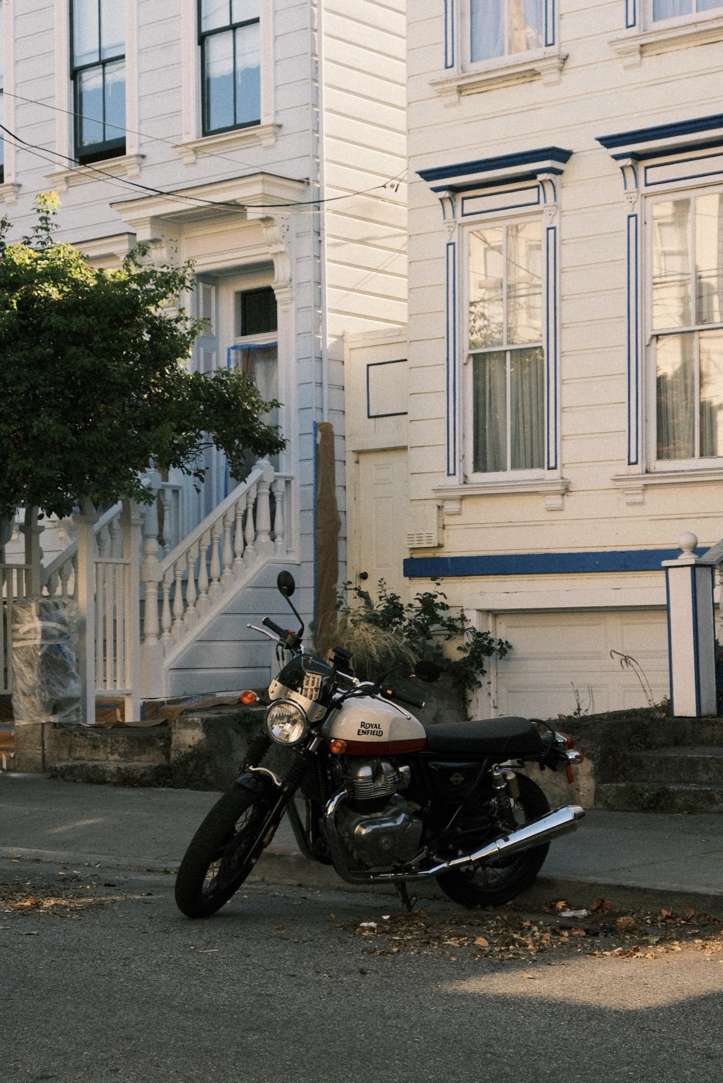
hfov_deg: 26.5
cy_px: 542
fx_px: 1535
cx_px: 362
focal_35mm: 51
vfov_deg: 38.9
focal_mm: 34.3
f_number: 5.6
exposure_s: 1/500
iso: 640
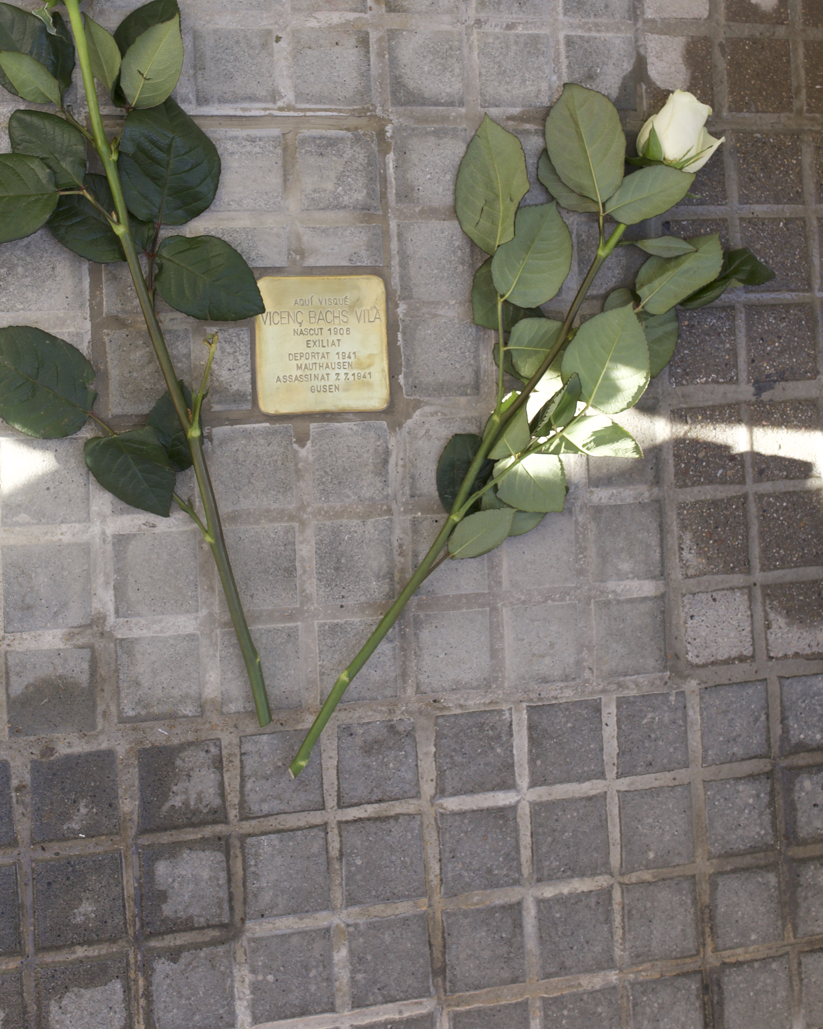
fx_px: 1431
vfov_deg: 39.0
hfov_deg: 32.1
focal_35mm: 47
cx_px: 363
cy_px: 332
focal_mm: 35
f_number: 8
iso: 500
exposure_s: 1/125
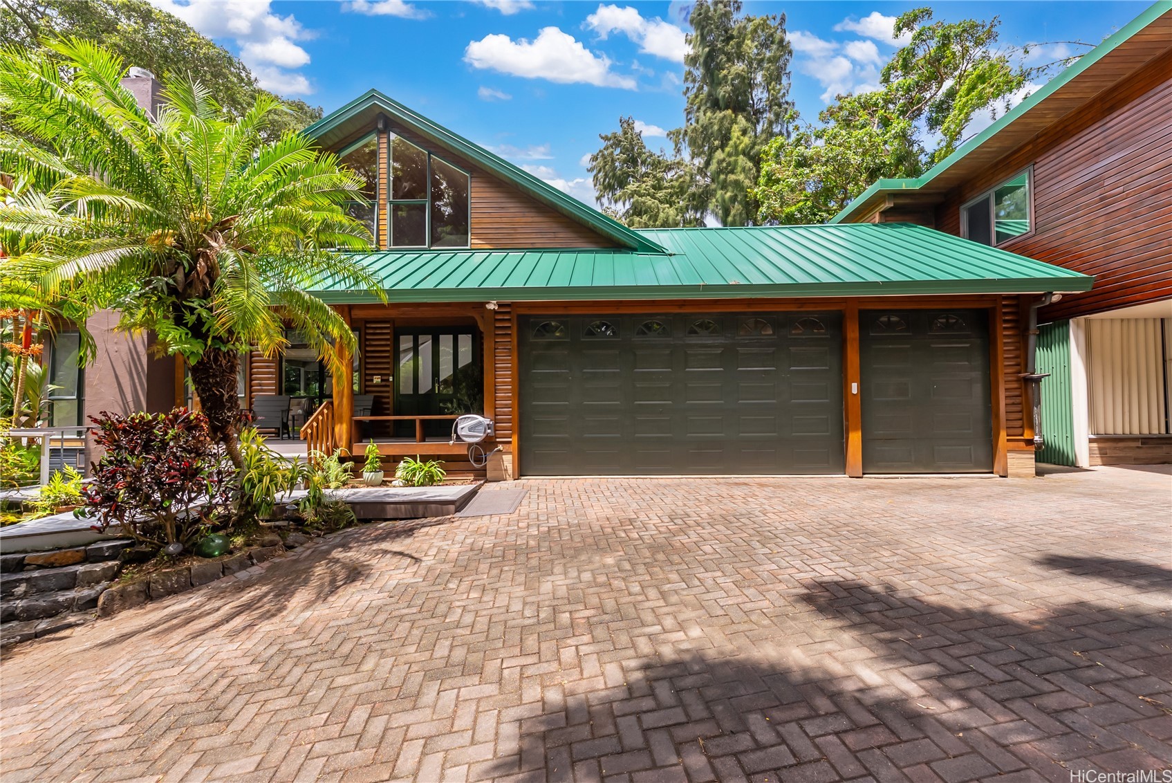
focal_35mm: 14
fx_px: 456
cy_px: 392
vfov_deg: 81.3
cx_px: 586
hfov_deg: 104.2
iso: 125
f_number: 7.1
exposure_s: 1/160
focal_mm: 14
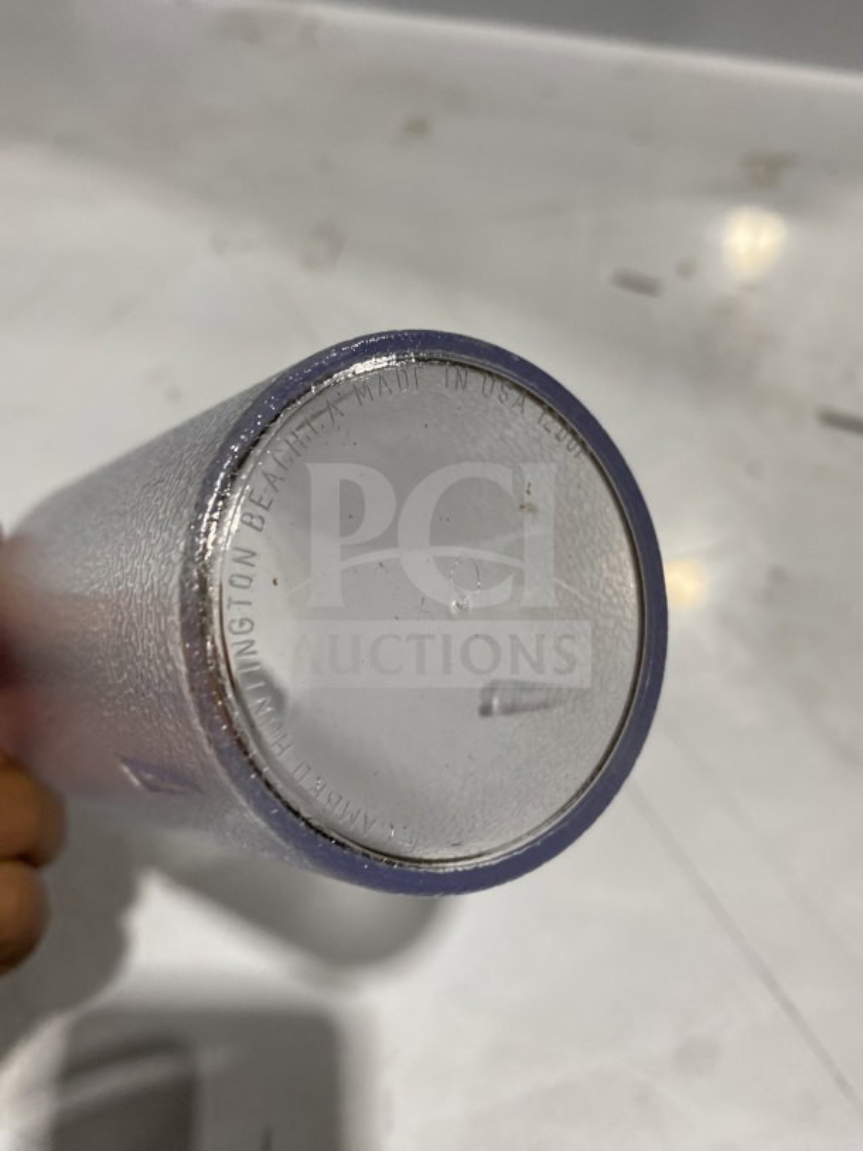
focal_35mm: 25
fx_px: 831
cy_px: 576
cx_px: 432
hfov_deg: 54.9
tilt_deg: -51.9
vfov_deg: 69.4
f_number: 1.8
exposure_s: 1/122
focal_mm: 4.25
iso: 80
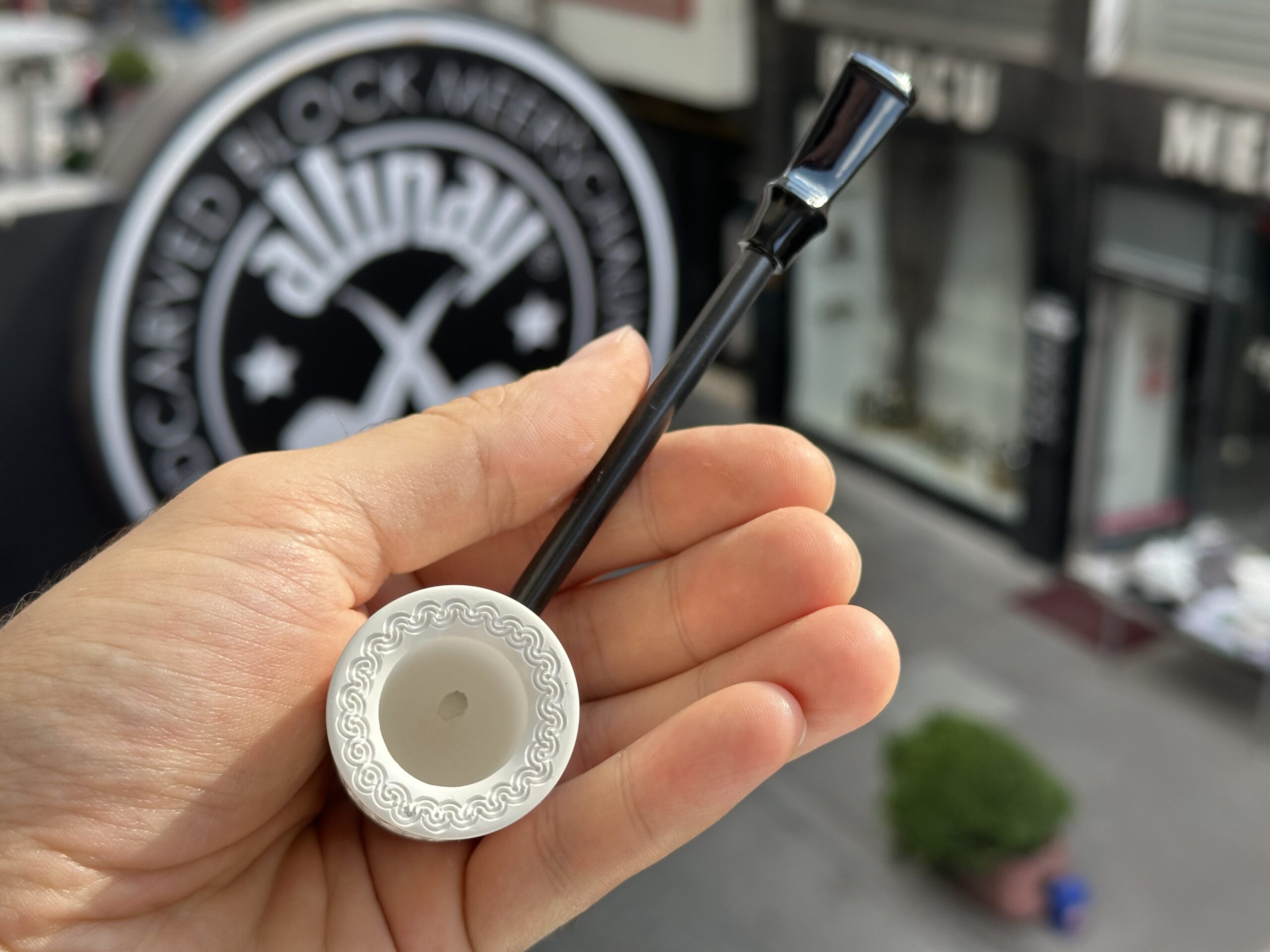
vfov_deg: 30.3
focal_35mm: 48
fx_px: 1761
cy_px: 476
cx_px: 635
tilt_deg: -22.7
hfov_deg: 39.7
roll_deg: +1.3
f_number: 1.78
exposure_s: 1/1085
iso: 64
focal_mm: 6.86
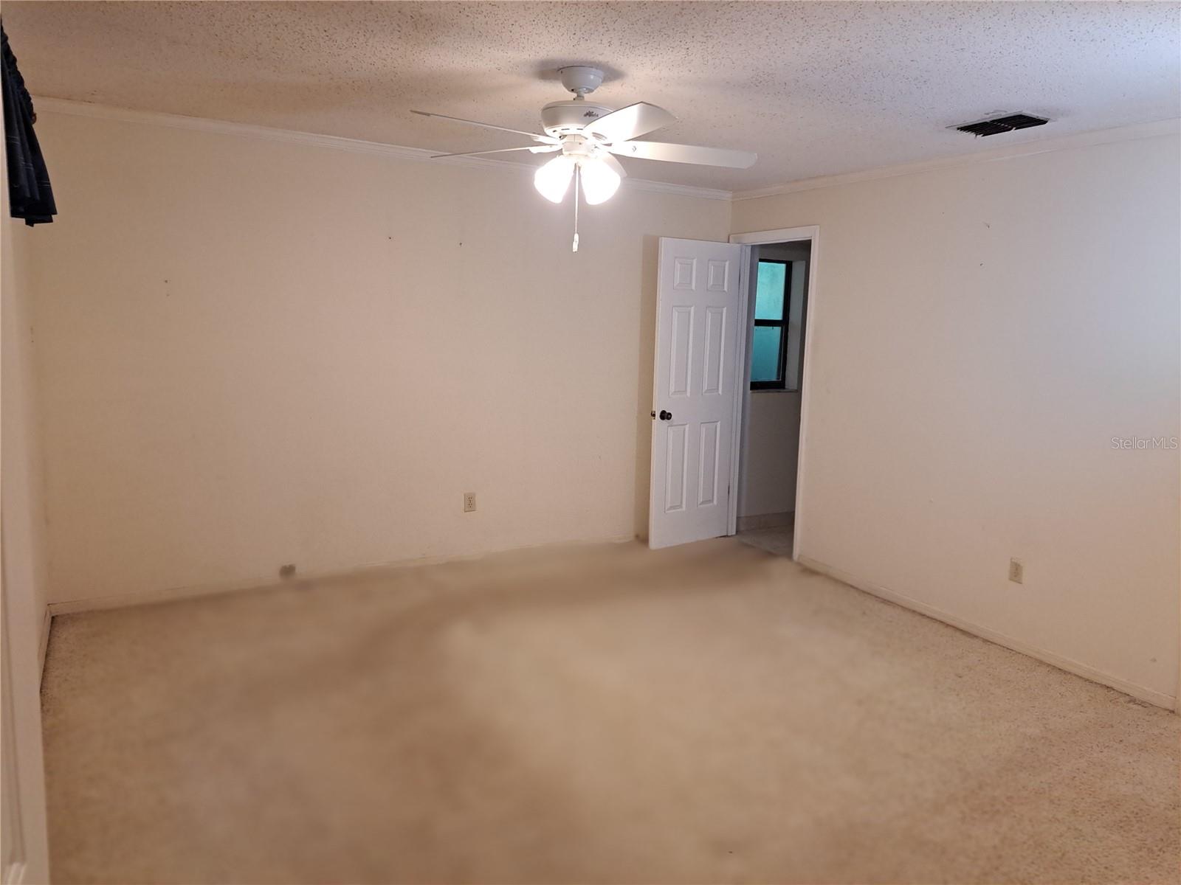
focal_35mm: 24
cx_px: 590
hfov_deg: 71.6
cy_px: 442
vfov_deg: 56.8
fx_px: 819
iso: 160
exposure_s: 1/60
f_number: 1.8
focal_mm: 5.23
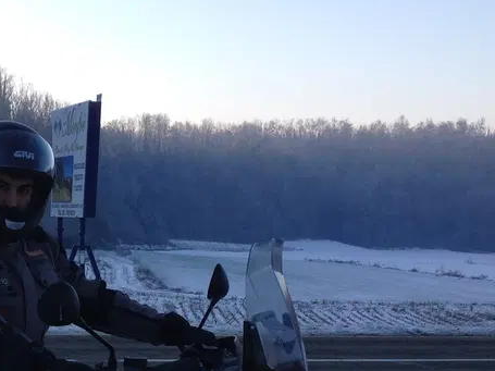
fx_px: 1244
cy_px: 428
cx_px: 69
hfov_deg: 22.1
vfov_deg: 16.4
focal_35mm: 87
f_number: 2.4
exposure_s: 1/661
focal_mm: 4.12
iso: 50
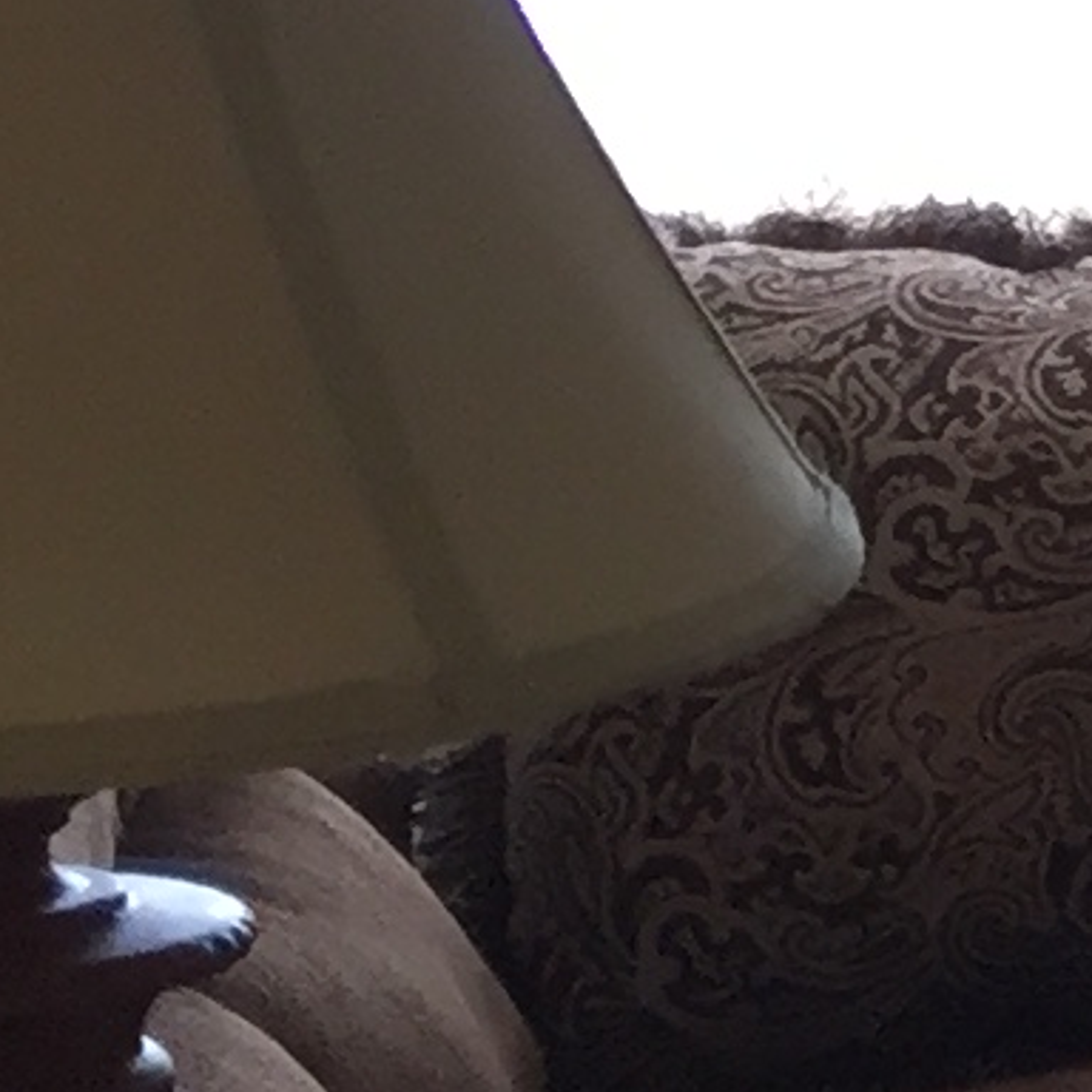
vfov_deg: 8.0
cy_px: 774
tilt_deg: -11.8
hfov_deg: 6.6
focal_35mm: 218
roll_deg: -1.3
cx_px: 4197
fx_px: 7780
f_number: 2.2
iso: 32
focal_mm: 4.15
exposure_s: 1/30
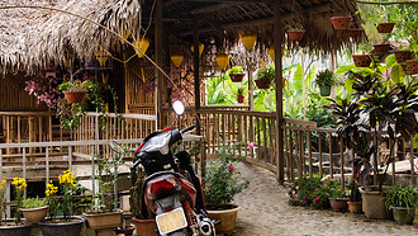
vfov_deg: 17.2
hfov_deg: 30.0
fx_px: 776
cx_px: 162
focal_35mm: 70
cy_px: 86
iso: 250
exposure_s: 1/60
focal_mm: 38
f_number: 4
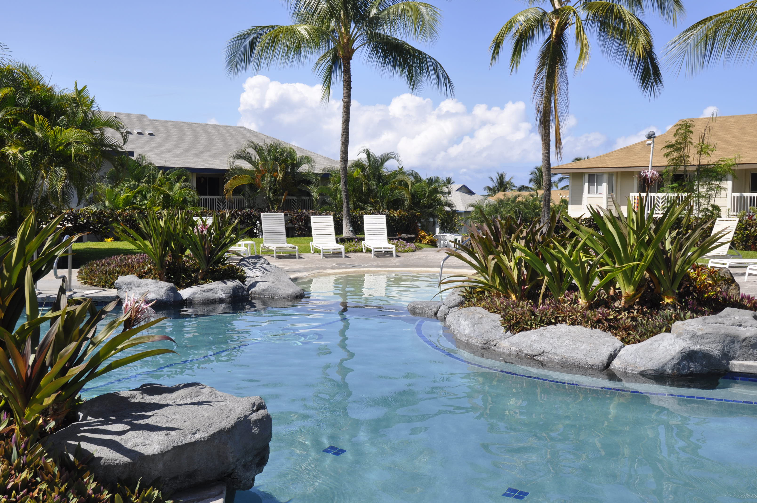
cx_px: 378
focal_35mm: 36
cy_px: 252
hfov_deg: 53.2
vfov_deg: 36.8
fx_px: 756
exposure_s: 1/400
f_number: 10
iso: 200
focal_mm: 24
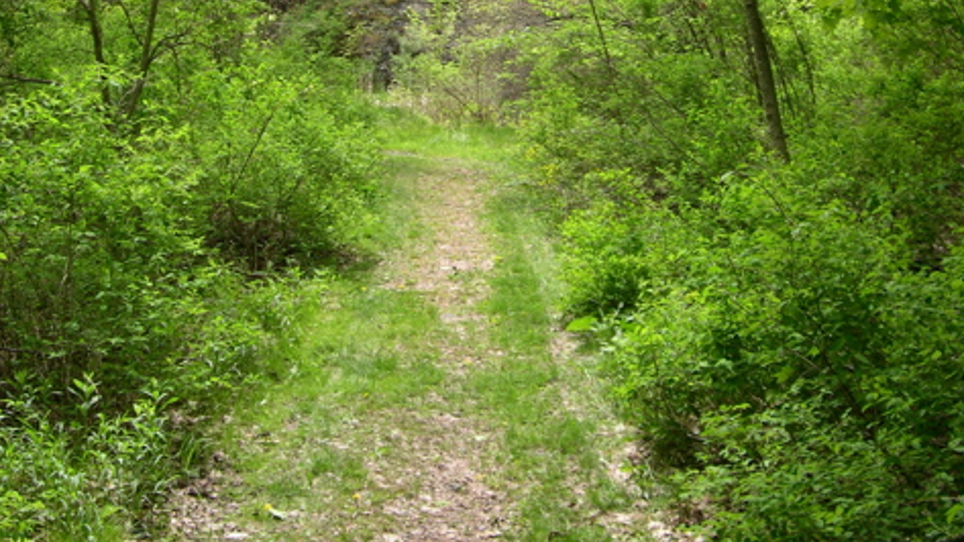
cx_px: 487
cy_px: 4
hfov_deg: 37.2
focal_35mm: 56
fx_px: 1431
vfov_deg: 20.8
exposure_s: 1/226
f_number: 2.8
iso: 100
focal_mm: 8
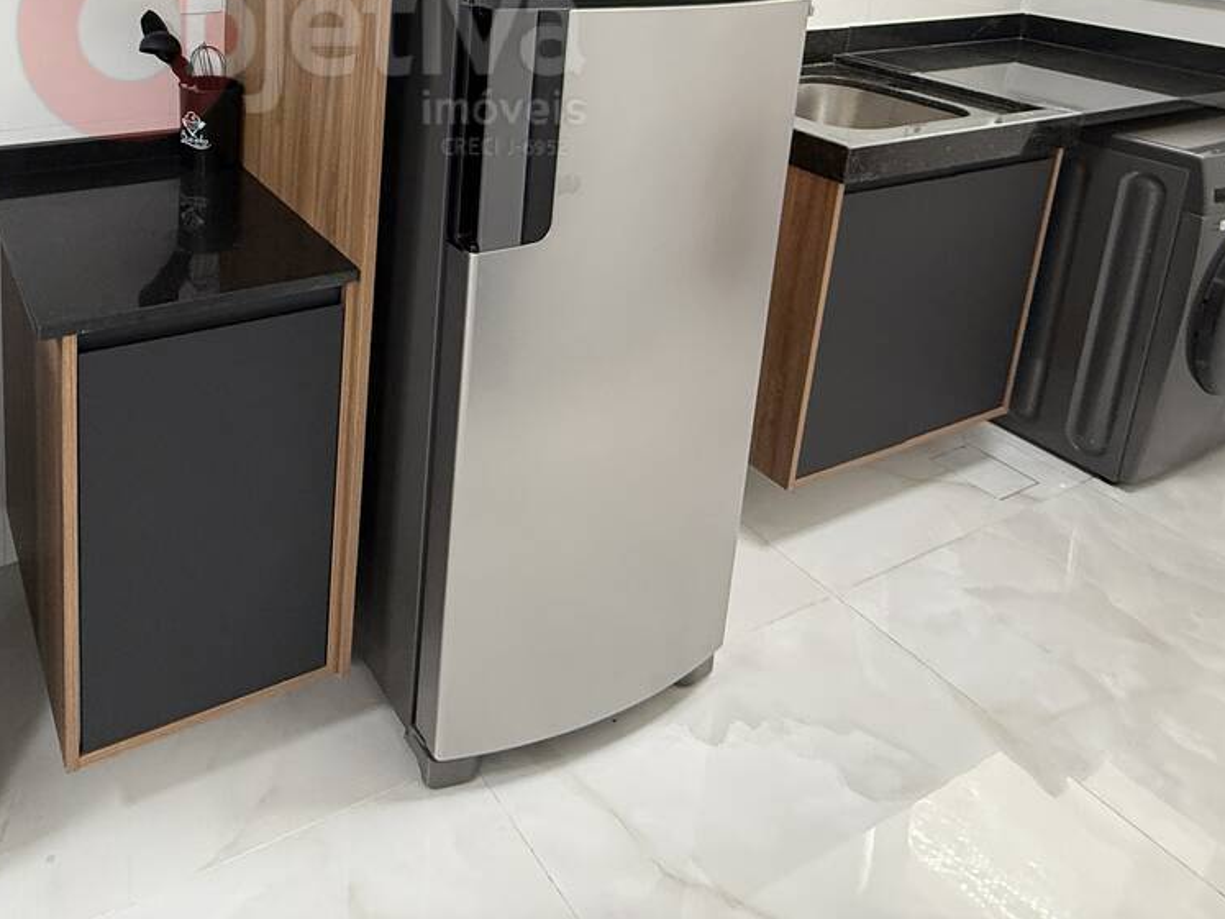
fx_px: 955
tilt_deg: -11.2
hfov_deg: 61.5
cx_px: 298
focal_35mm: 27
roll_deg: -1.7
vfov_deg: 44.8
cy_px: 34
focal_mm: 2.22
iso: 320
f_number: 2.2
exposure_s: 1/60
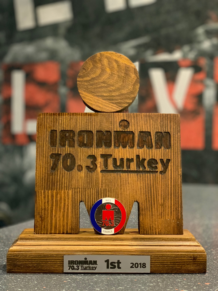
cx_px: 109
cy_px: 146
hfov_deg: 28.0
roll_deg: -1.8
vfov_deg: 36.8
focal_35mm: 52
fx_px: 437
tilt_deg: -1.7
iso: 400
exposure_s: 1/33
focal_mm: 6
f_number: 2.4
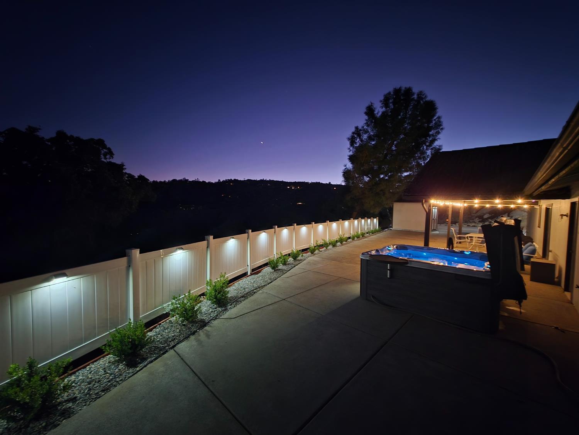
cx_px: 290
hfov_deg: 106.2
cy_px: 218
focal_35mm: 13
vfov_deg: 89.9
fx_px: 217
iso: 1250
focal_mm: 2.2
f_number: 1.9
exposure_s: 1/8
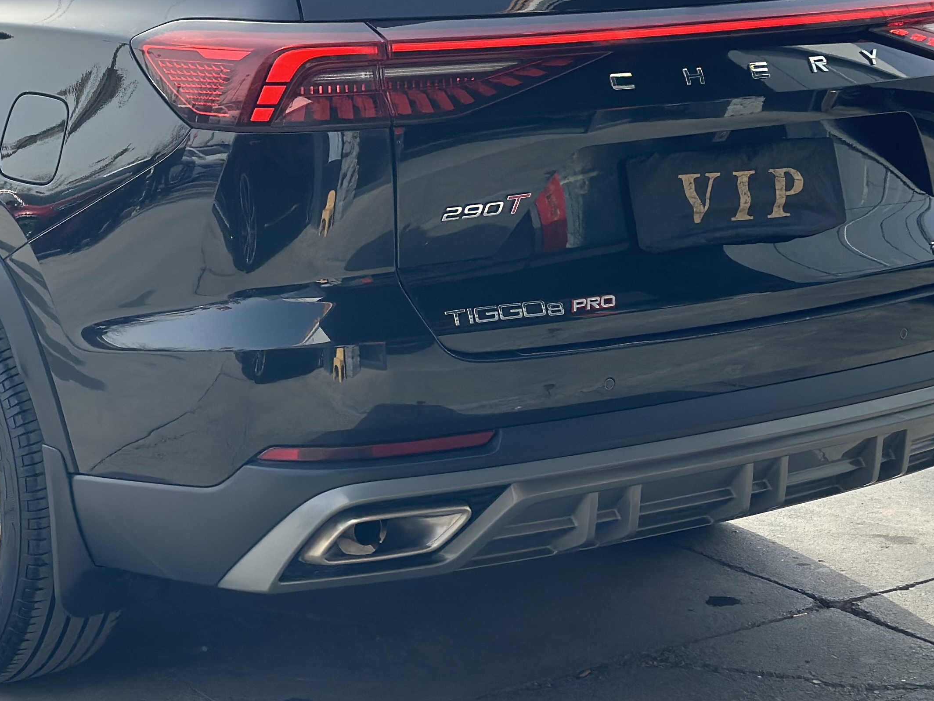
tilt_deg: -9.4
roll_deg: -0.4
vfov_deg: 16.2
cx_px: 235
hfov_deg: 21.4
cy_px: 171
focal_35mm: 91
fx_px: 2455
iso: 80
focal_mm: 6.86
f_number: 1.78
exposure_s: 1/1783
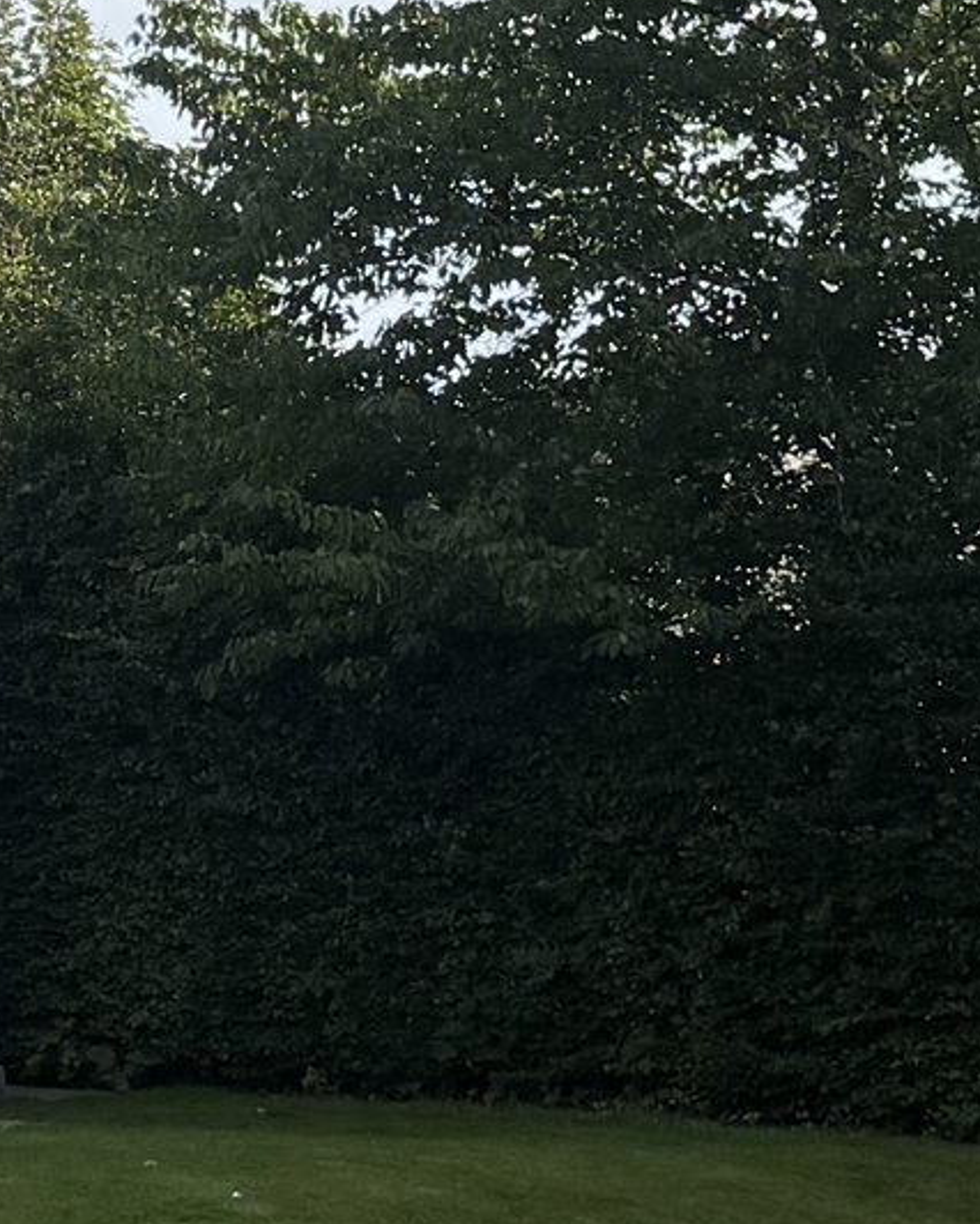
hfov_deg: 11.5
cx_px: -120
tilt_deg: +5.5
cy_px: 492
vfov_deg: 14.6
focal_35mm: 132
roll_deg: +0.4
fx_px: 4783
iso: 80
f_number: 1.78
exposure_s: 1/3953
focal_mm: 6.76
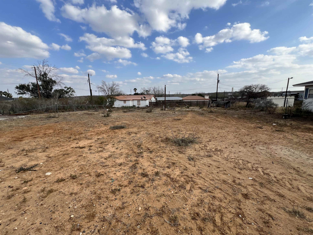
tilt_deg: -9.6
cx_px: 156
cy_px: 118
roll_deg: +1.6
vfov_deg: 89.9
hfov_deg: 106.2
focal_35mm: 13
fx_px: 118
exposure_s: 1/1179
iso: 32
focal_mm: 1.57
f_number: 1.8
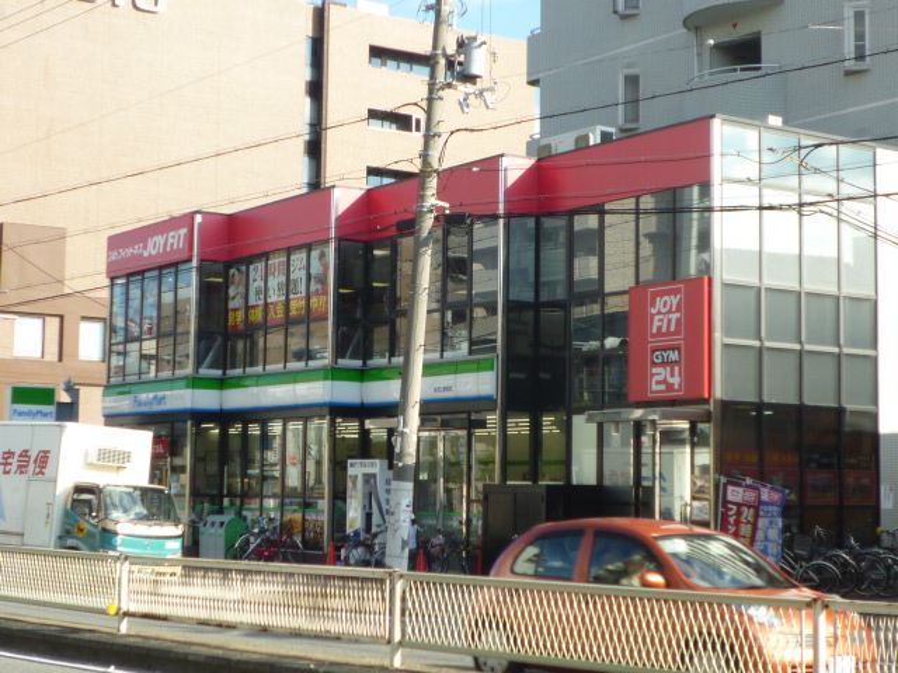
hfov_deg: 27.8
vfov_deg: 21.0
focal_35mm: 70
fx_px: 1816
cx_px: 449
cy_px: 336
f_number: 3.8
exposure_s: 1/320
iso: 80
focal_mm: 6.3
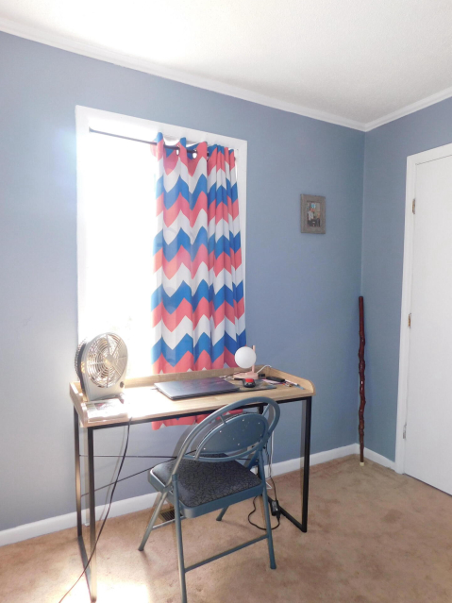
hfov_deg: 56.8
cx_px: 235
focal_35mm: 24
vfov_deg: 71.6
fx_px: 418
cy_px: 311
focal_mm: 4
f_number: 3
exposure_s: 1/40
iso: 125
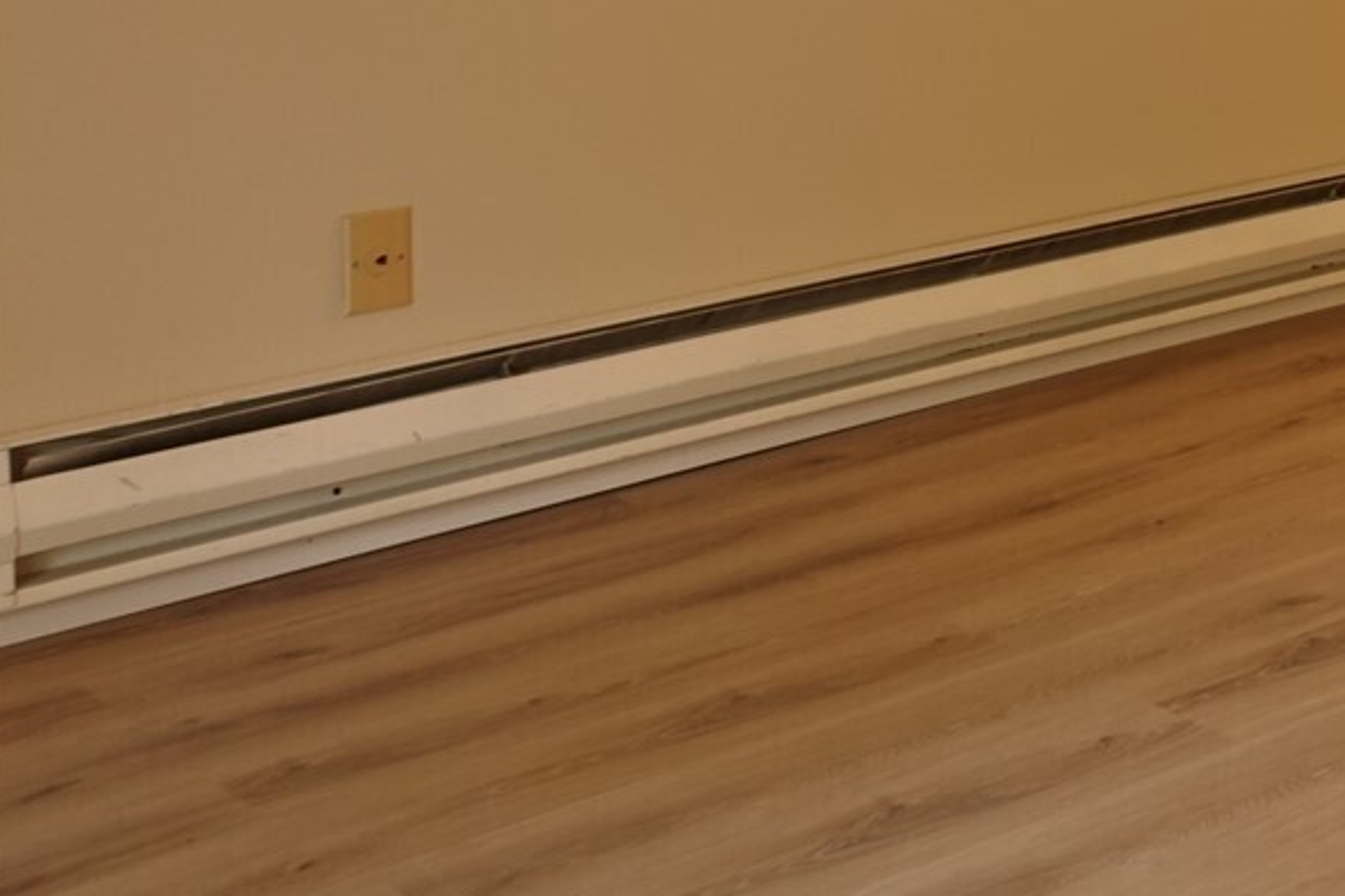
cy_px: -361
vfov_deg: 18.0
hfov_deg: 24.1
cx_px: 1921
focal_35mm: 69
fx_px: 2577
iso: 100
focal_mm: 9.4
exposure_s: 1.3
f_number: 8
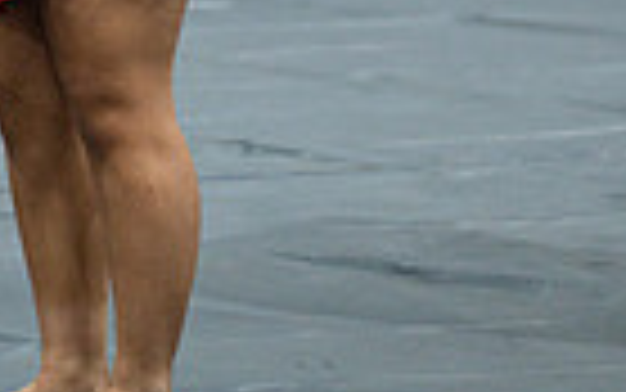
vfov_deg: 2.4
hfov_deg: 3.9
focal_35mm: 545
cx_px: 86
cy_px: -581
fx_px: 9302
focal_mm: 165
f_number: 4
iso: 5600
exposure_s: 1/500
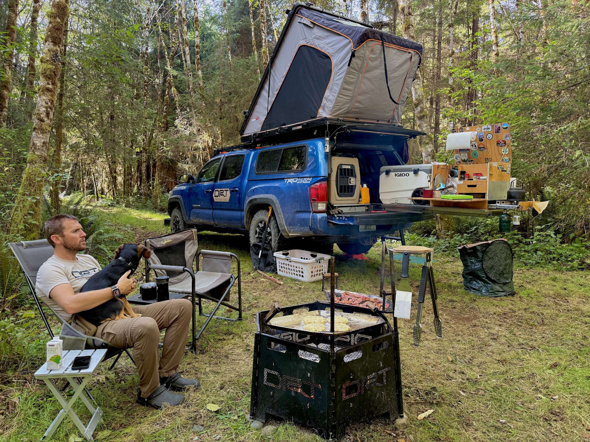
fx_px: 409
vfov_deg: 56.8
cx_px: 295
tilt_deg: -2.4
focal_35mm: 24
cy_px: 221
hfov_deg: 71.6
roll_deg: -1.1
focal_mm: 6.76
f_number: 1.78
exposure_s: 1/101
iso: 200
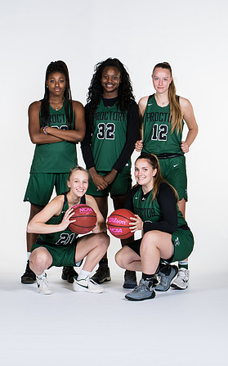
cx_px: 114
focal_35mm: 120
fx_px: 1194
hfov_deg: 10.9
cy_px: 183
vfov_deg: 17.4
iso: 200
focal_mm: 78
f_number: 6.3
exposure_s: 1/160
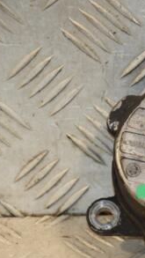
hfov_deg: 3.6
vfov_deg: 6.4
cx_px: 223
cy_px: 160
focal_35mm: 338
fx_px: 2309
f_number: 5.6
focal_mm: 105
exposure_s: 1/160
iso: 800
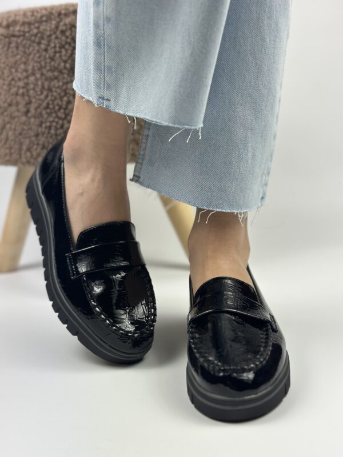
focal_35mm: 48
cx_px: 172
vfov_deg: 39.7
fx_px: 634
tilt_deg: -10.8
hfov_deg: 30.3
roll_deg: +2.8
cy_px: 228
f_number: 1.78
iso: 80
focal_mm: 6.86
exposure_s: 1/1145
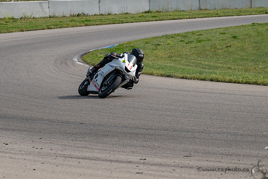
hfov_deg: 7.1
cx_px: 93
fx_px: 2144
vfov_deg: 4.8
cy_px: 70
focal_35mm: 288
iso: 500
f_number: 11
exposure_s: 1/800
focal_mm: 220
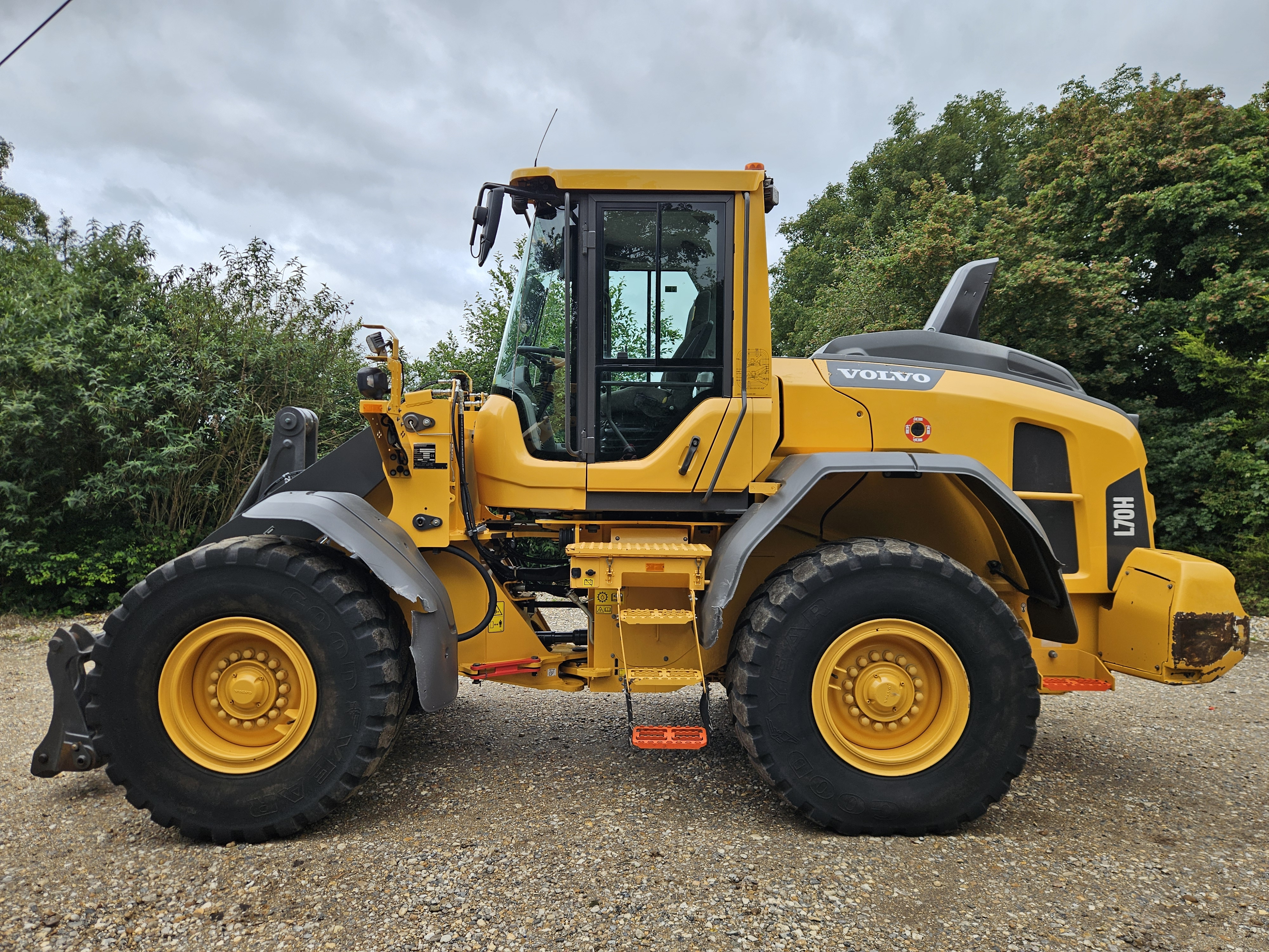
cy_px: 476
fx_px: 843
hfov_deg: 73.9
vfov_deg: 58.9
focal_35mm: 23
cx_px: 634
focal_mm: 5.4
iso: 25
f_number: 1.8
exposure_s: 1/682
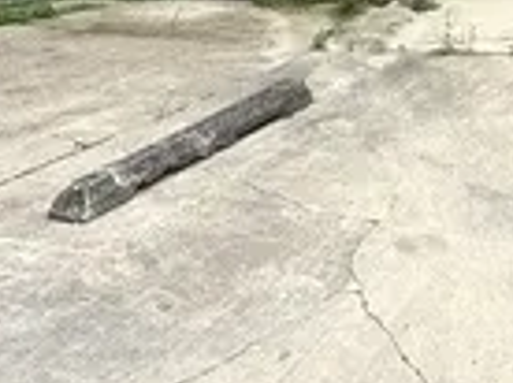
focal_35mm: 65
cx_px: 517
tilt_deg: +7.6
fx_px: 962
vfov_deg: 18.4
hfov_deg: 28.0
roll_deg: +0.0
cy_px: -279
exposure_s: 1/104
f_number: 2.2
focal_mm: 2.22
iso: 40
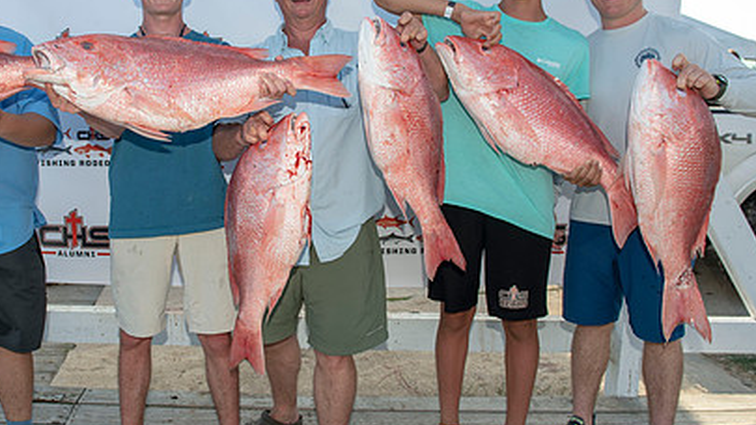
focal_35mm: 36
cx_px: 273
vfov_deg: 32.7
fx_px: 722
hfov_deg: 54.5
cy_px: 168
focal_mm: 24
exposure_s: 1/125
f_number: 6.3
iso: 100
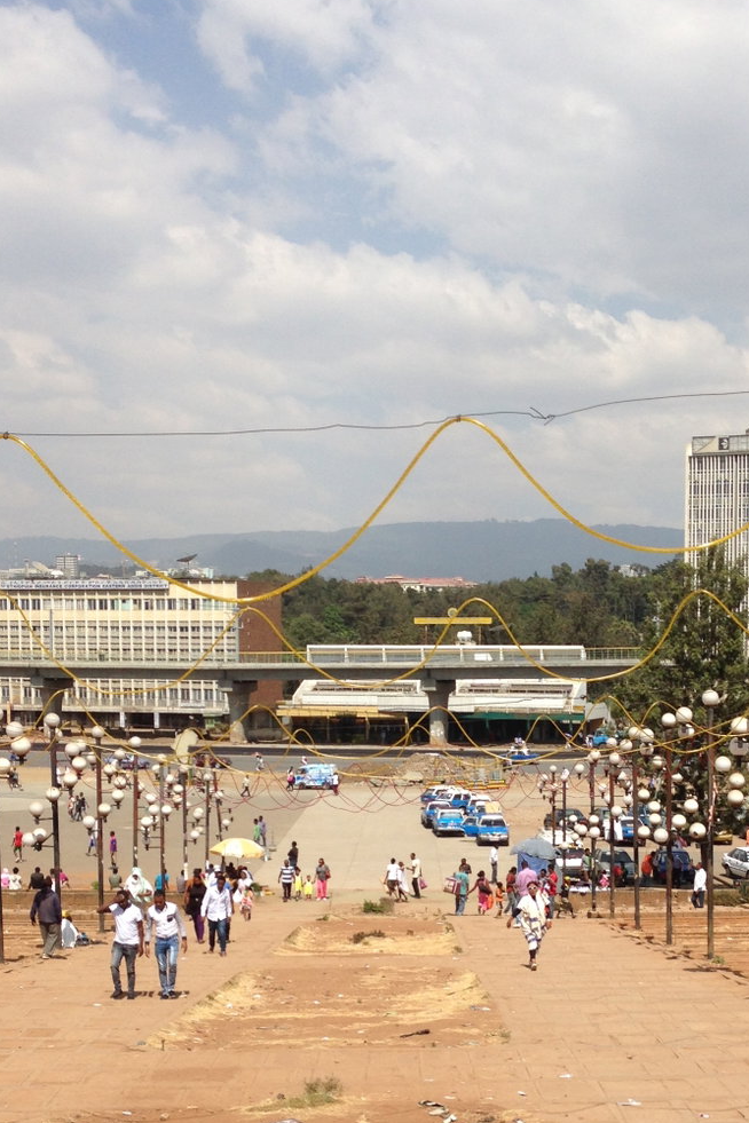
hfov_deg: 24.1
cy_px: 798
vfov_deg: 35.1
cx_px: 462
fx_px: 1748
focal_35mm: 56
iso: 50
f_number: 2.4
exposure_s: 1/2008
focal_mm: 4.12
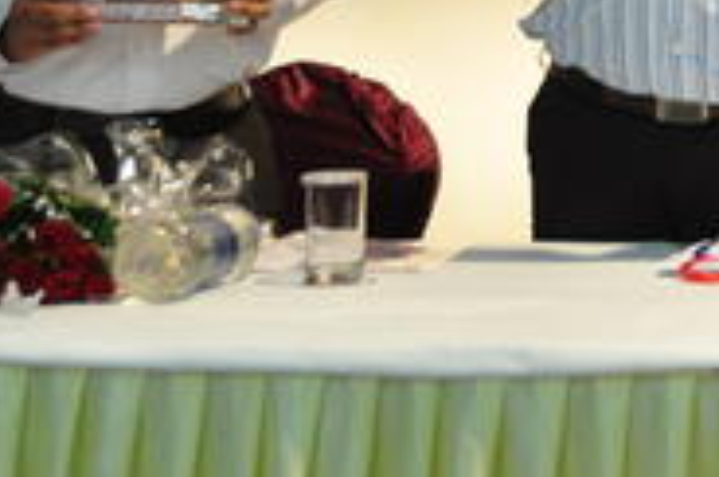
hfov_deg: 14.2
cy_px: -260
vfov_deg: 9.7
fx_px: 2731
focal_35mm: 137
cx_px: 1024
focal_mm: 28
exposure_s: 1/50
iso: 800
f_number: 4.5
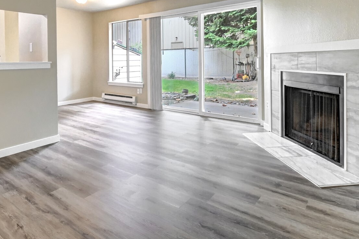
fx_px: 229
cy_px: 62
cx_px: 166
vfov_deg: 52.8
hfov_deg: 76.0
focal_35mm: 23
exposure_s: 1/3.33
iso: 3200
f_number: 11
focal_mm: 10
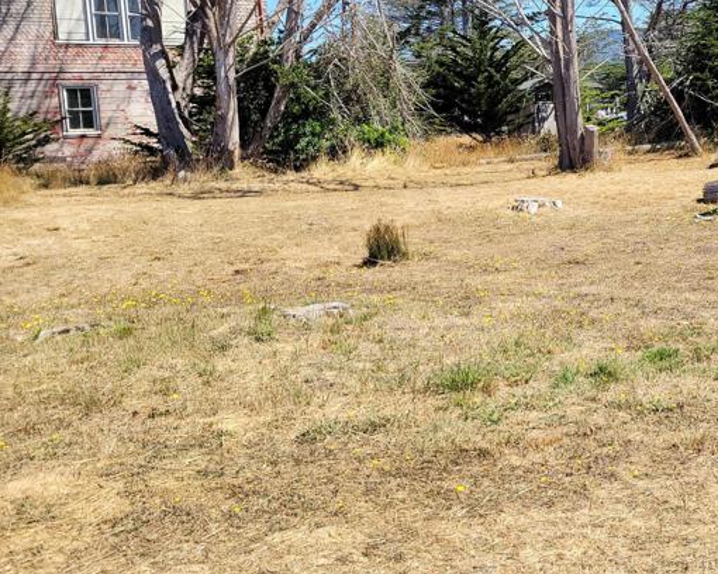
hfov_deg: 33.8
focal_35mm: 51
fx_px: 1084
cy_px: 246
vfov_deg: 29.6
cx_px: 698
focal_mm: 5.4
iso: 40
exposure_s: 1/1269
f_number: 1.8
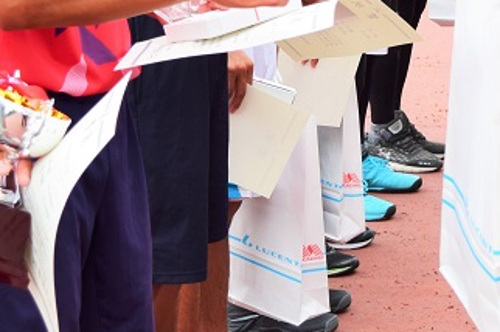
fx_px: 2006
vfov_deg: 9.4
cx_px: 301
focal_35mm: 145
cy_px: -48
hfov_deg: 14.2
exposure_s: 1/320
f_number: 4.2
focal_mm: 31
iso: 125
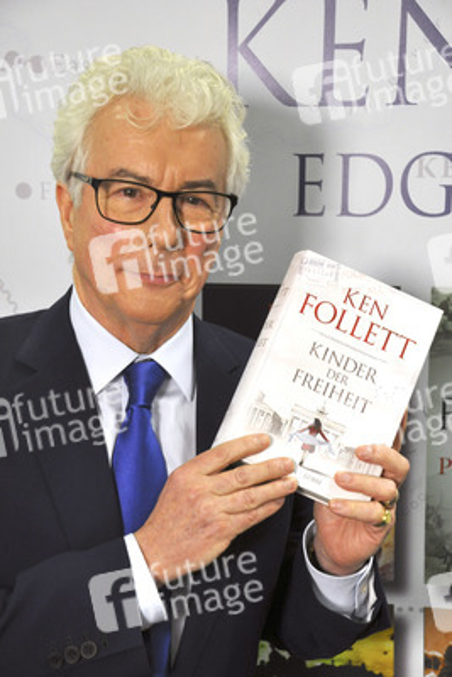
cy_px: 338
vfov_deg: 33.4
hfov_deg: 22.6
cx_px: 226
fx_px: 1129
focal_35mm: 60
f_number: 4.5
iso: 800
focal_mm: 40
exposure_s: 1/40
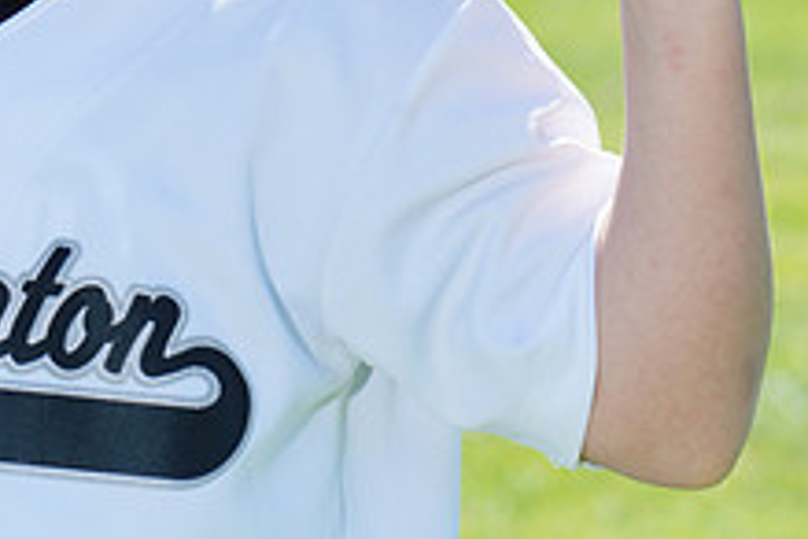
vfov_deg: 2.6
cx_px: 85
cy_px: -131
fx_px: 11872
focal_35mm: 529
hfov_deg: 3.9
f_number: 9
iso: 200
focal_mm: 200
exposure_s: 1/250
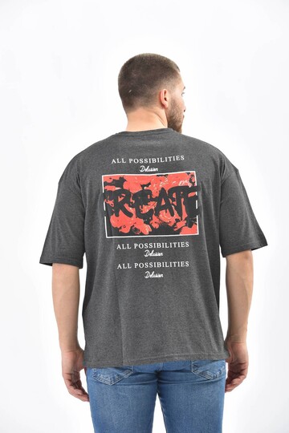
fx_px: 1397
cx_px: 144
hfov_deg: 11.8
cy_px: 216
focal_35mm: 116
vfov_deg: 17.6
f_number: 7.1
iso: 100
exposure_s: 1/160
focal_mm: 116
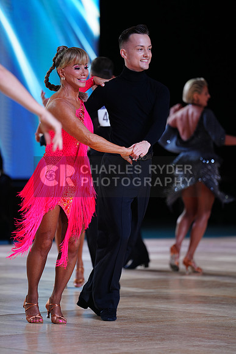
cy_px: 177
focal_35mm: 200
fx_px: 1965
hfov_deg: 6.9
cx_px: 118
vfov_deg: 10.3
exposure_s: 1/400
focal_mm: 200
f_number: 2.8
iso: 500
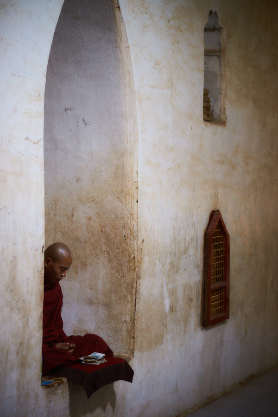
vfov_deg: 20.4
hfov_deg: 13.7
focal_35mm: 100
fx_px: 1158
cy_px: 208
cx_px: 139
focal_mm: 100
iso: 800
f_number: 2.8
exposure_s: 1/30
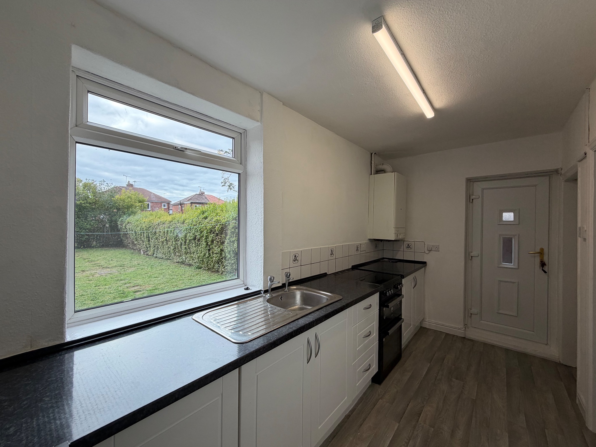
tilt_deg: -0.5
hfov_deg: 102.1
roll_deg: -0.5
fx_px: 241
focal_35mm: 14
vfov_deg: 85.7
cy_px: 224
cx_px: 298
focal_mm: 2.22
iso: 40
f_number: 2.2
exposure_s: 1/100
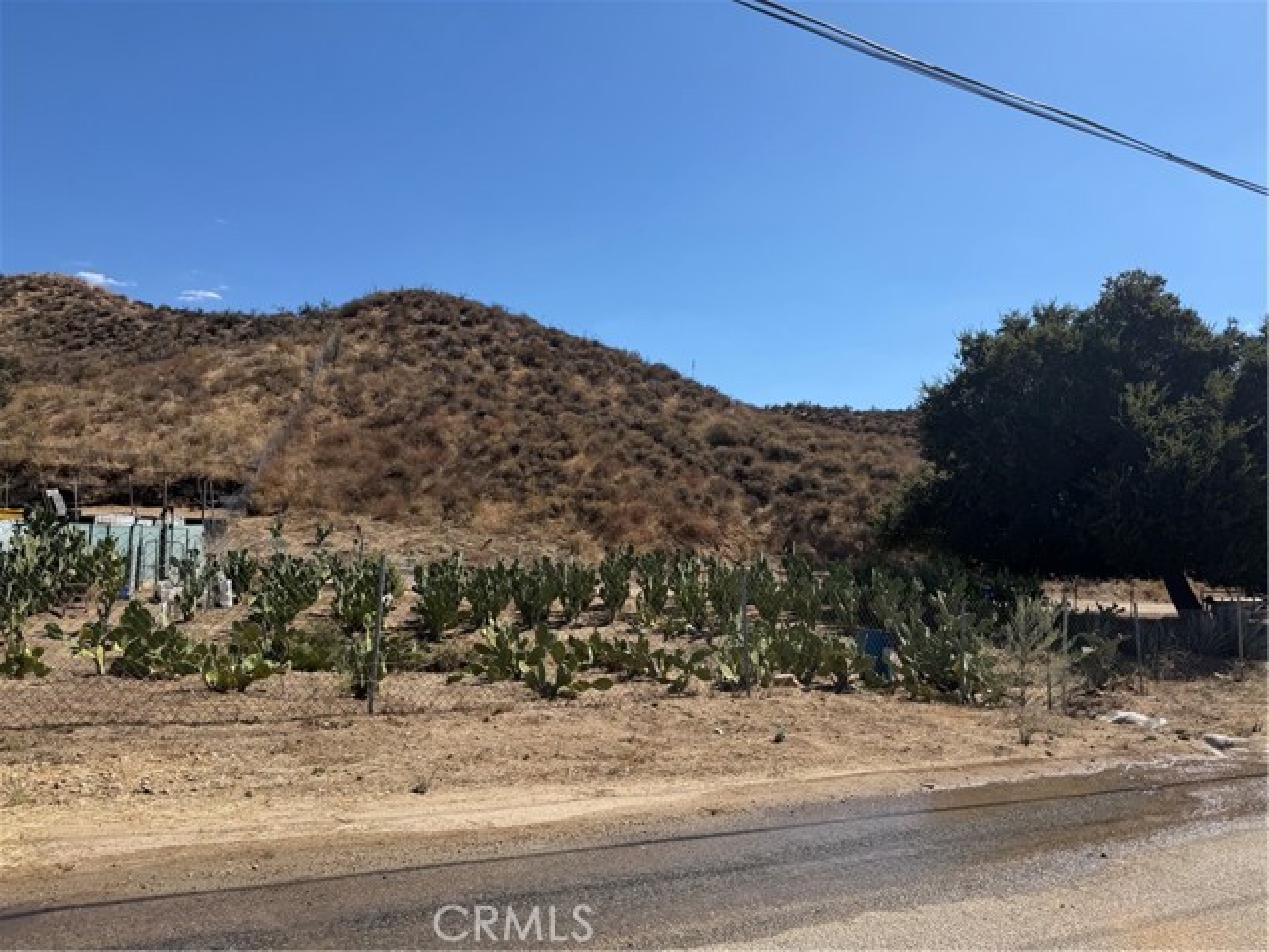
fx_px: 880
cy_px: 476
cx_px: 634
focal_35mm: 24
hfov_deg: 71.6
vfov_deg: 56.8
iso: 80
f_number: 1.78
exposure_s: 1/5714
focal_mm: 6.76
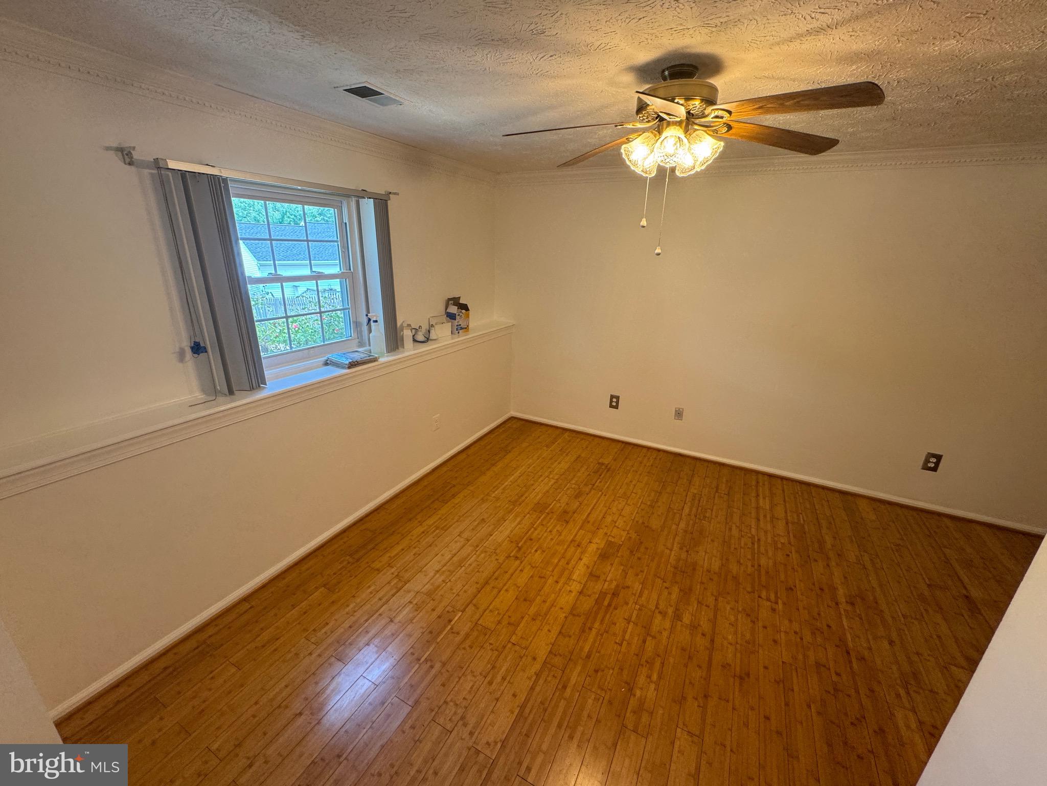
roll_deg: +0.1
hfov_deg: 102.1
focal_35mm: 14
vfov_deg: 85.7
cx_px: 524
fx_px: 423
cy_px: 393
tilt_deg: -18.9
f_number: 2.2
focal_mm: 2.22
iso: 160
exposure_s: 1/120
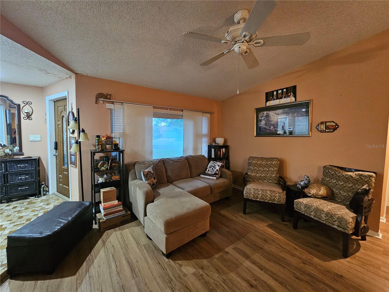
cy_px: 146
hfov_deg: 106.2
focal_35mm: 13
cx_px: 194
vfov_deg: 89.9
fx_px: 146
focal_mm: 2.2
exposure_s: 1/24
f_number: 2.2
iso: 800
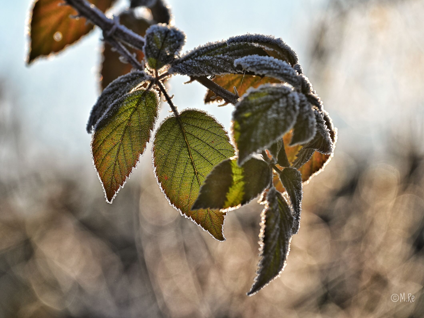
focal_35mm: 201
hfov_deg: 9.8
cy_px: 159
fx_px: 2462
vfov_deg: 7.4
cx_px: 195
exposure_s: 1/320
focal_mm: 185
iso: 100
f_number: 6.3
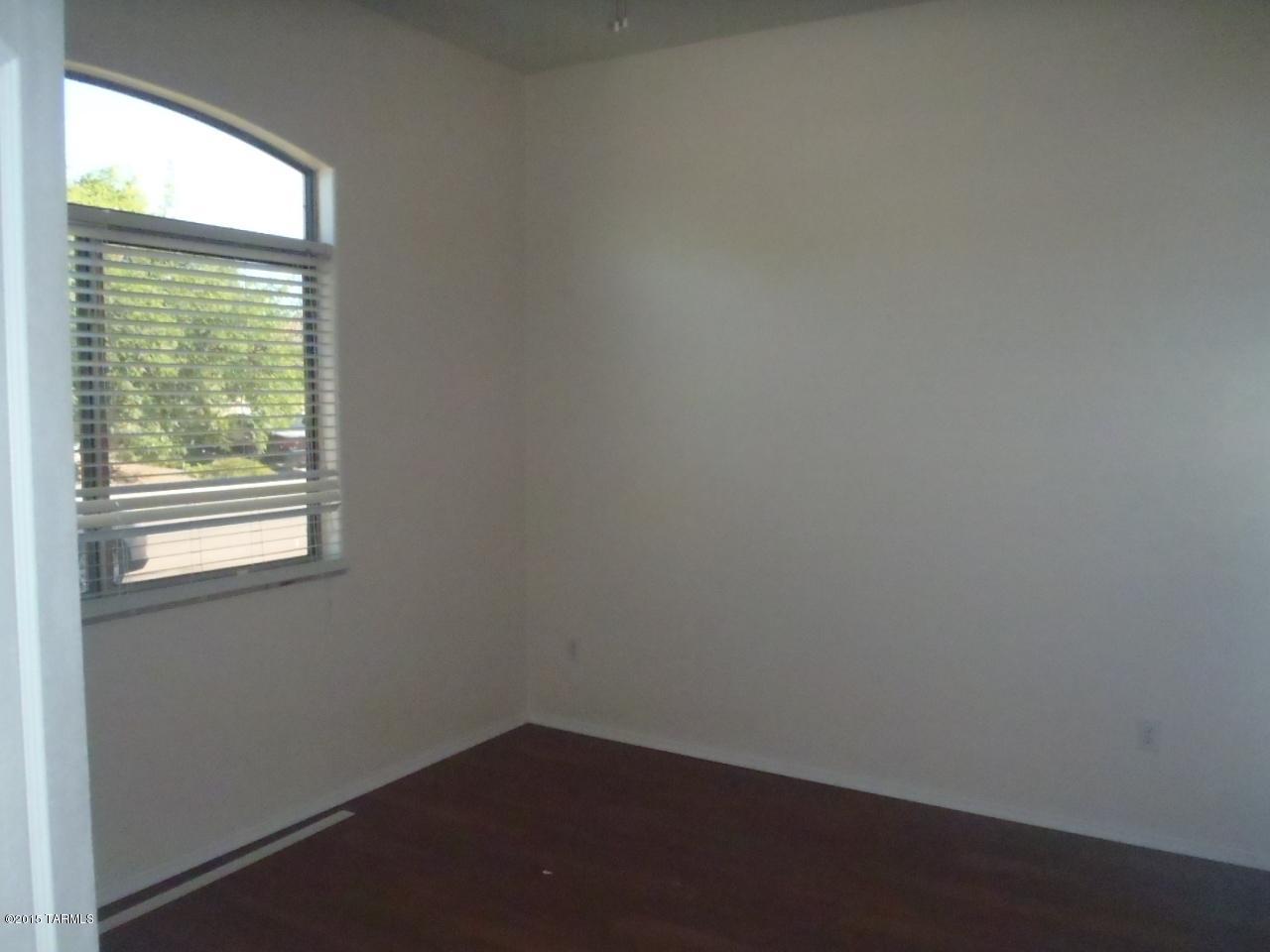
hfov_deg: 63.4
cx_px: 635
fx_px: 1027
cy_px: 476
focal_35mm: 28
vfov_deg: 49.7
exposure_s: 1/500
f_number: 3.9
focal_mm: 5
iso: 800
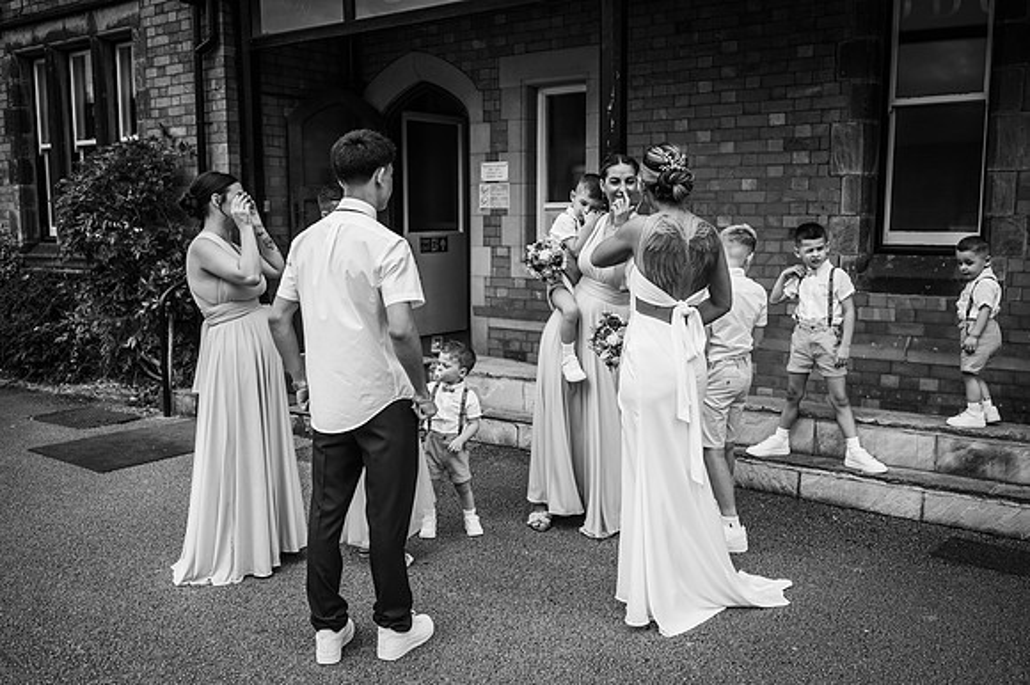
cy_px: 342
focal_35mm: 35
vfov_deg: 37.8
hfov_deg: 54.5
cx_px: 515
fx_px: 1001
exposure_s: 1/1600
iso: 100
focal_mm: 35
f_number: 2.8
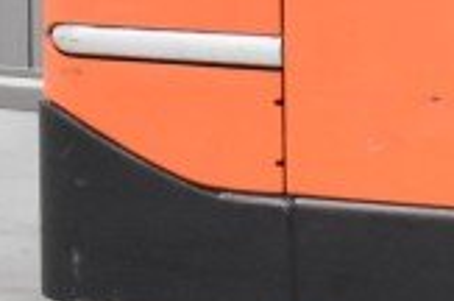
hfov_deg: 7.1
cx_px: 680
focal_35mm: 288
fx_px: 3625
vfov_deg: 4.5
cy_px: -649
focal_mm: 26
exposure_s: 1/50
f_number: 4
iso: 1600
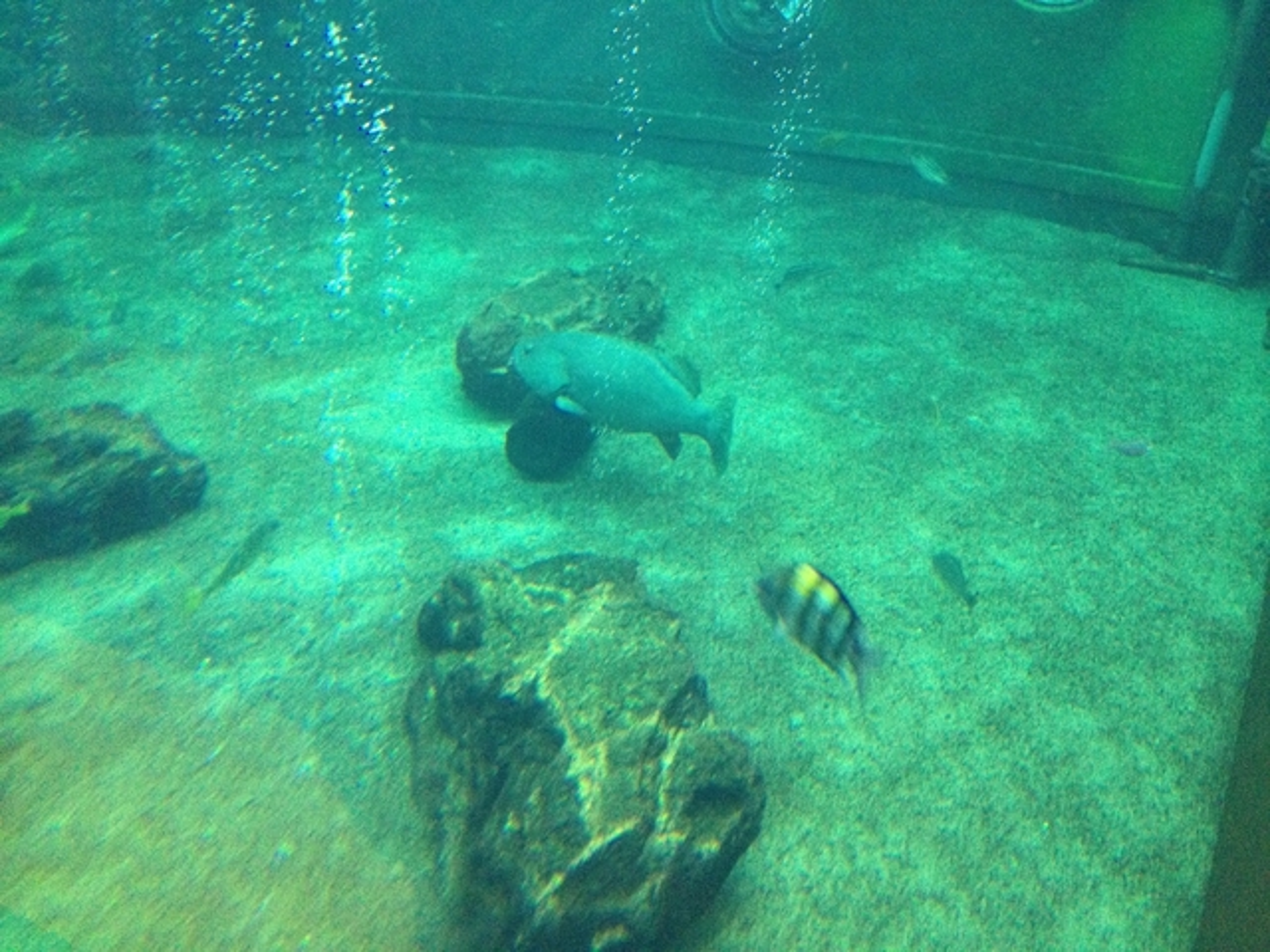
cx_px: 635
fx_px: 1284
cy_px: 476
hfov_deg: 52.6
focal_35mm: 35
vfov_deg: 40.7
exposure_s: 1/20
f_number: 2.4
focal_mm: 4.28
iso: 400
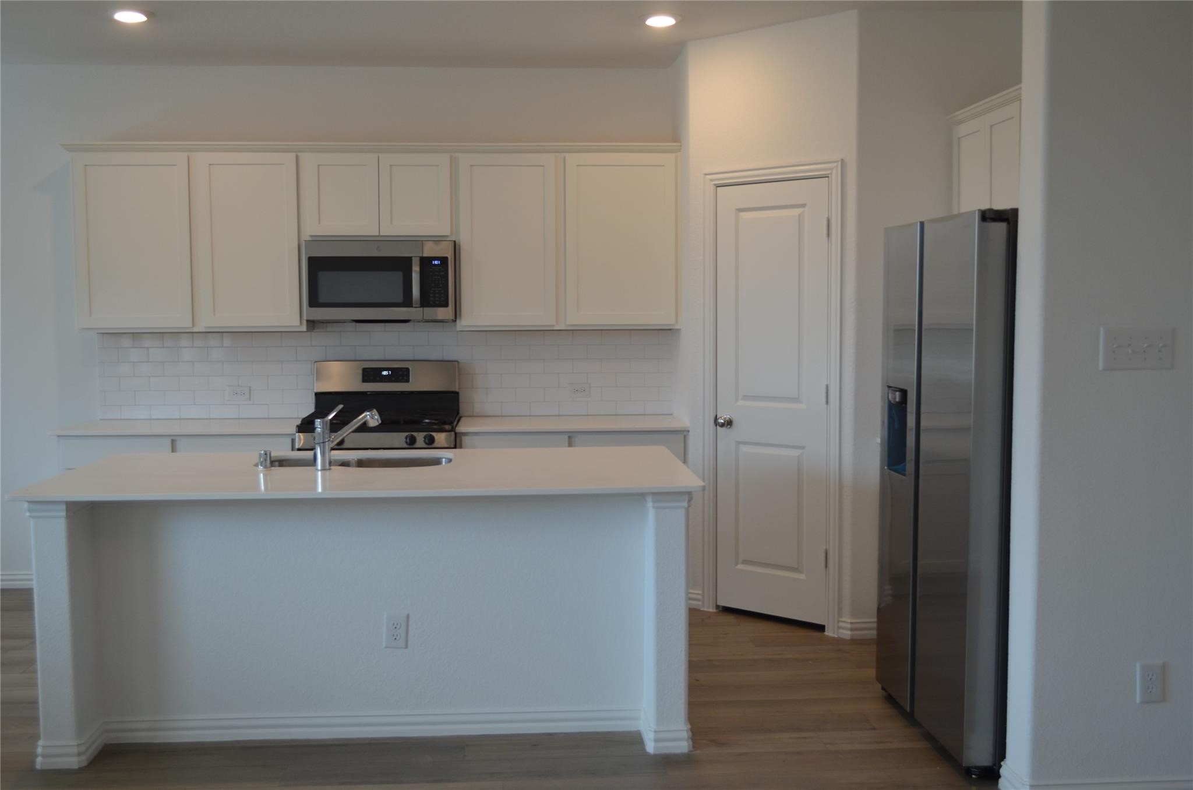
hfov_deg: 53.2
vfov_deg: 36.7
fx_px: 1190
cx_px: 596
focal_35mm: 36
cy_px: 395
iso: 400
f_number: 4.5
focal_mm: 24
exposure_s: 1/80
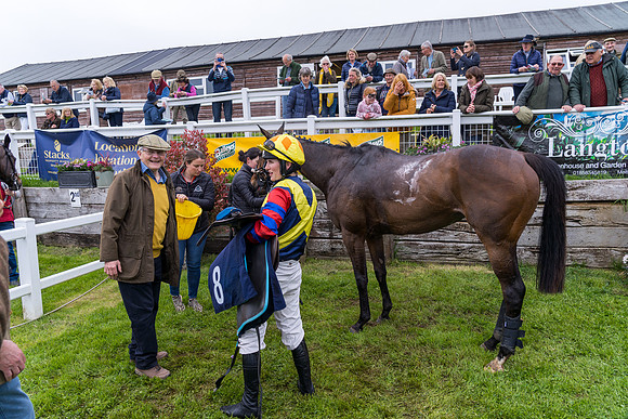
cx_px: 314
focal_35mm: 24
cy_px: 210
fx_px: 419
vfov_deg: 53.2
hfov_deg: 73.7
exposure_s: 1/500
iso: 250
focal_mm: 24
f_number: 5
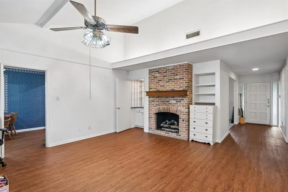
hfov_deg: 91.6
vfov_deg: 68.8
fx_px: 140
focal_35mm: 18
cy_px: 96
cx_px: 144
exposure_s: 1/6
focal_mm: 17.5
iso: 400
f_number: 8
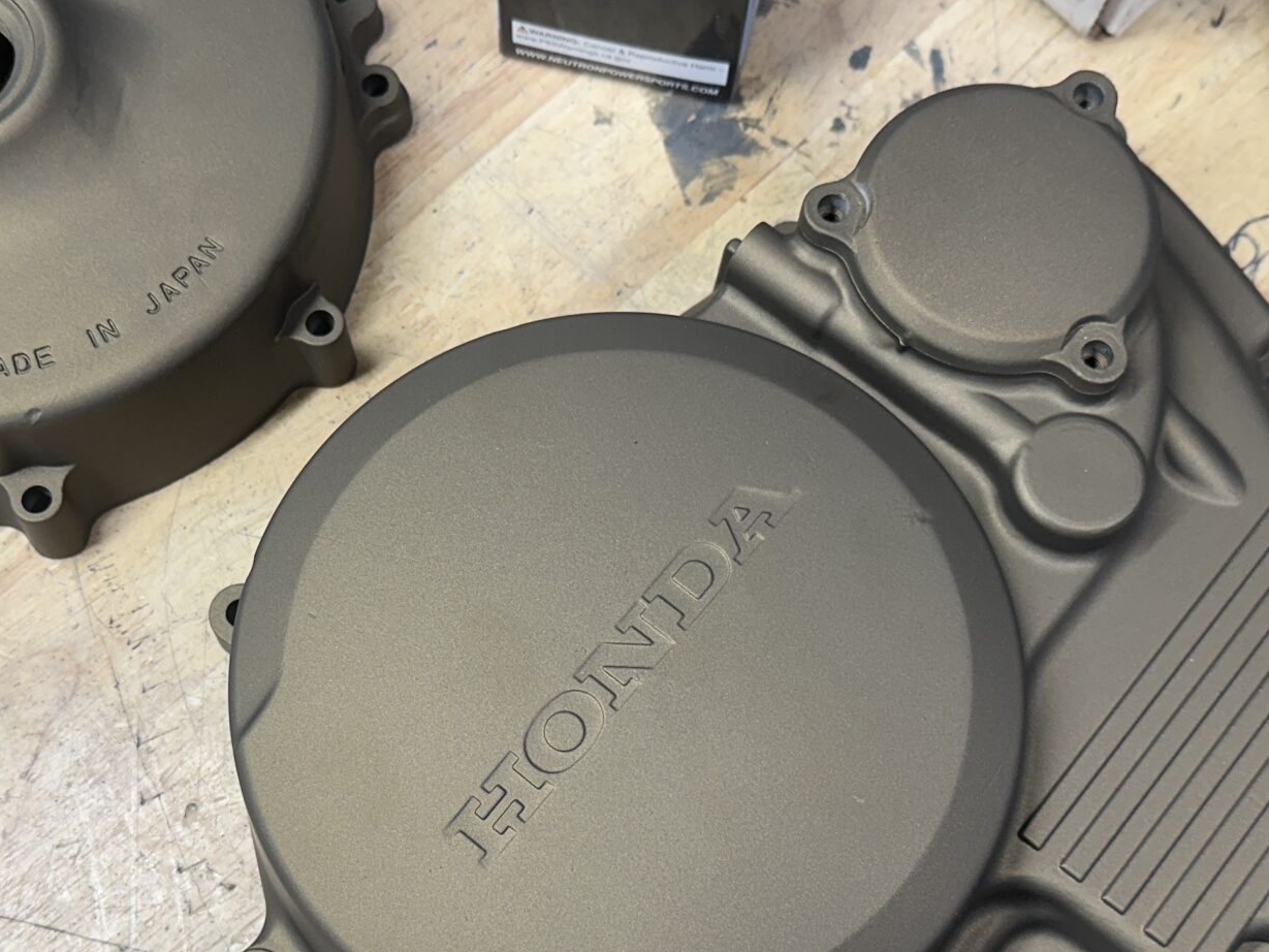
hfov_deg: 38.1
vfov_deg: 29.0
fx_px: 1833
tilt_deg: -72.9
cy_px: 617
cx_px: 546
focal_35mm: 50
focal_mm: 6.86
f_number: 1.78
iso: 80
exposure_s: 1/120
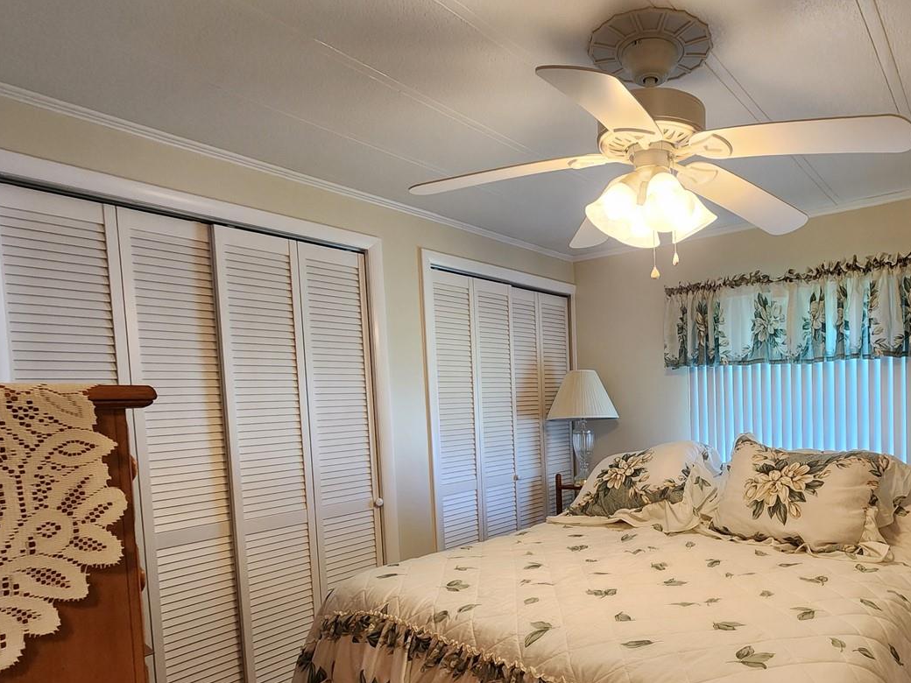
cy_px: 426
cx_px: 636
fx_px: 526
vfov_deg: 65.0
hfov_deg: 78.0
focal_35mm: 20
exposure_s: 1/60
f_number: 2.2
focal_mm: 2.2
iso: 250
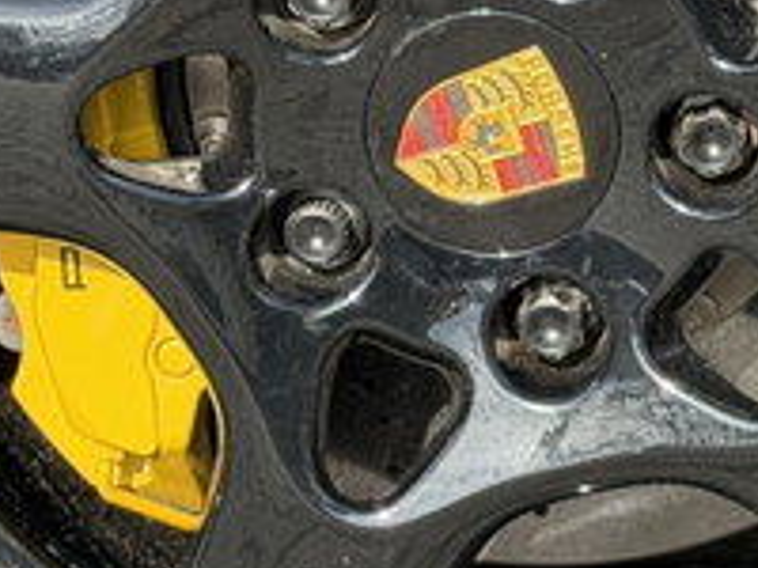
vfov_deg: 8.1
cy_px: 136
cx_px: 424
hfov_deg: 10.7
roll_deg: +0.2
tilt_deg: -16.4
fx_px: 4029
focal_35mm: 184
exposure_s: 1/987
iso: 100
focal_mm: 6.76
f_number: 1.78
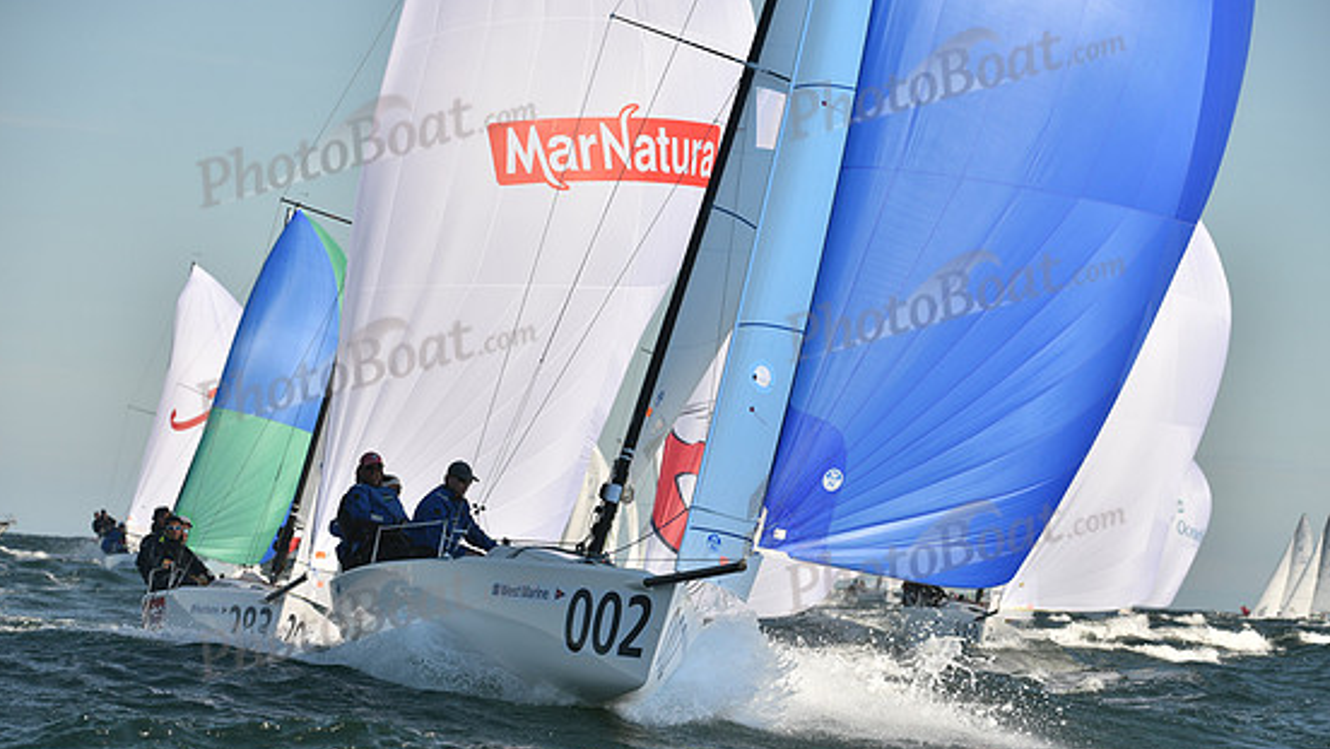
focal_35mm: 220
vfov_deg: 5.5
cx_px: 663
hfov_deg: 9.8
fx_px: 7762
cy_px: 459
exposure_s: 1/1000
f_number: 8
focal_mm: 200
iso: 250
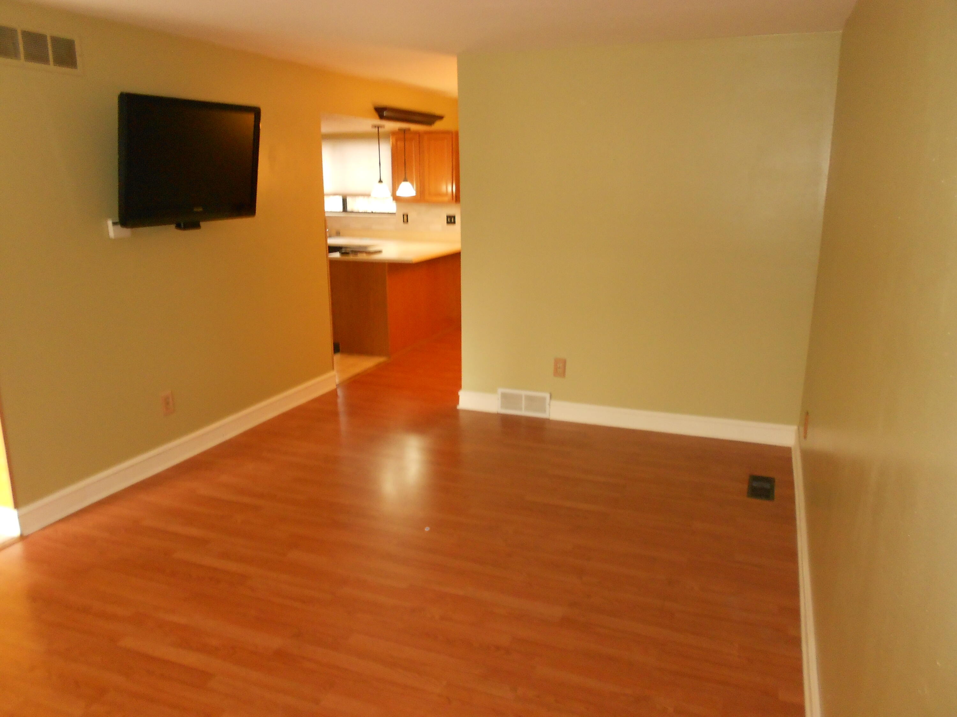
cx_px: 478
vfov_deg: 53.1
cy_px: 358
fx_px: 719
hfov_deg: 67.3
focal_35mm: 26
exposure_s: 1/25
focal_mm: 4.6
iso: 250
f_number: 3.2
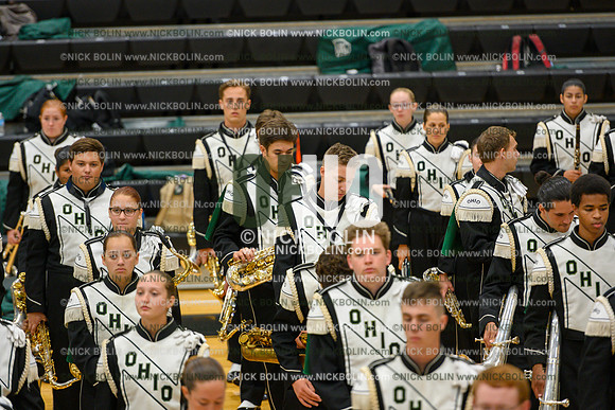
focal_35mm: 200
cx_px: 308
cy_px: 205
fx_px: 3417
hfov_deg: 10.3
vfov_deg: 6.9
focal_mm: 200
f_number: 2.8
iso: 1600
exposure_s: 1/320
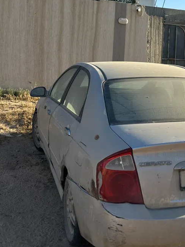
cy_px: 80
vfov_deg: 37.7
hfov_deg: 28.4
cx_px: 155
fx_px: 356
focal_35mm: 50
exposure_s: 1/2967
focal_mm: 6.86
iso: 80
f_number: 1.78
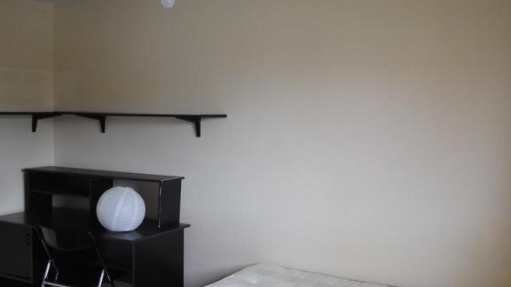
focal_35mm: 42
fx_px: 569
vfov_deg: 28.3
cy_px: 165
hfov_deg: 48.4
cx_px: 254
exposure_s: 1/30
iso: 280
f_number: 4
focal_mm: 24
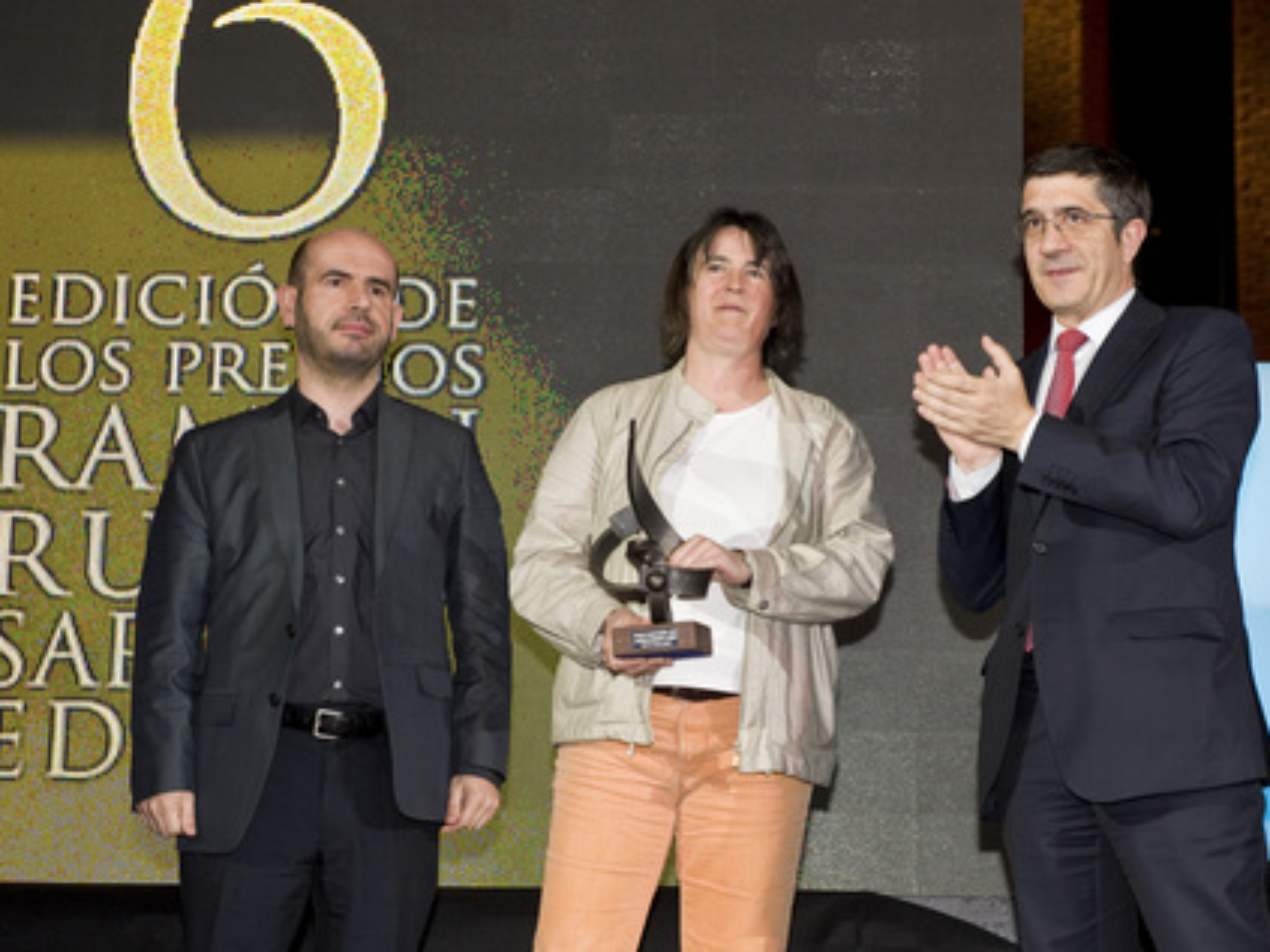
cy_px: 494
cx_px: 742
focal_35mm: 75
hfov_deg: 26.0
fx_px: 2751
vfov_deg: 19.6
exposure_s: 1/125
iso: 1250
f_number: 5
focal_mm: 66
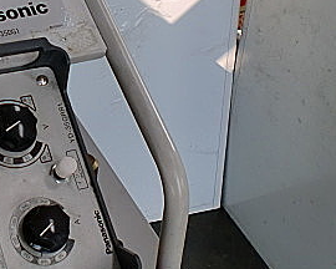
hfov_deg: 23.1
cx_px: 51
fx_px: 805
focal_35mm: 81
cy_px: 86
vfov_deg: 18.9
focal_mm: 6.3
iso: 64
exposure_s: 1/160
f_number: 3.1
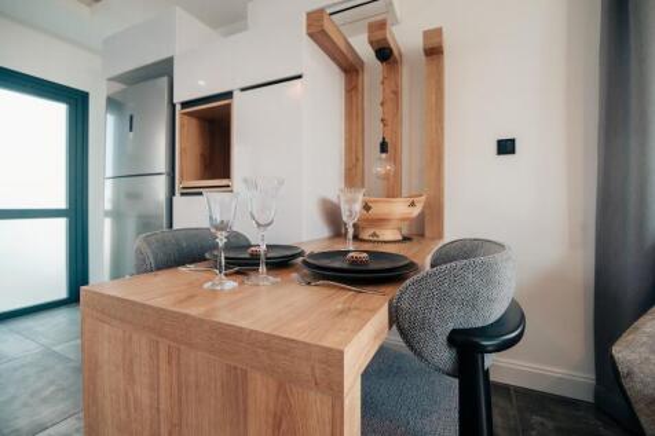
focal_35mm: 16
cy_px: 218
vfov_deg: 73.7
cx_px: 328
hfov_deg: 96.8
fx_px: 291
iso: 1000
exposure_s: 1/160
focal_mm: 16
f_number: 6.3
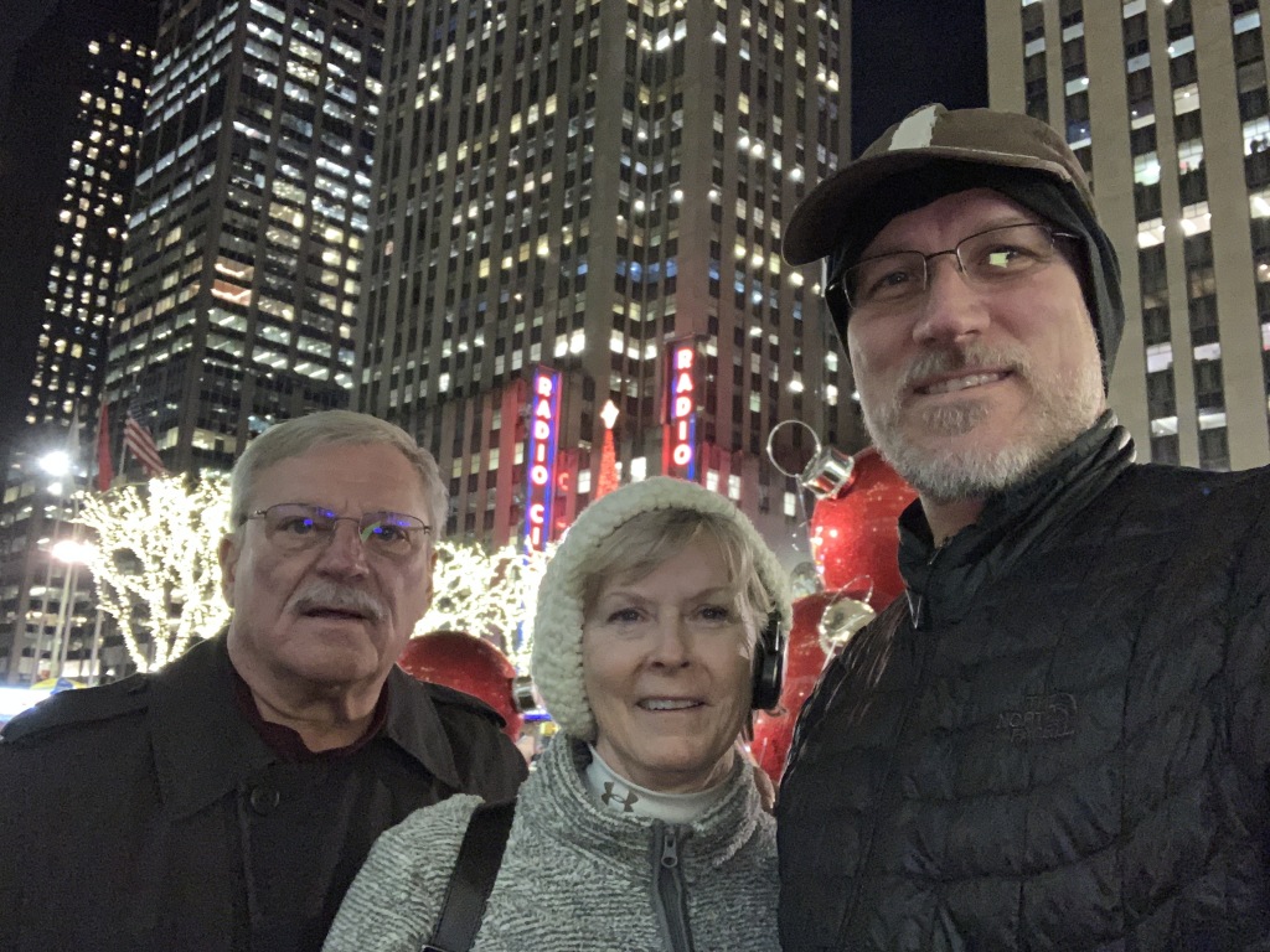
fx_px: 1174
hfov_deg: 56.8
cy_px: 476
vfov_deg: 44.2
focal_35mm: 32
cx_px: 635
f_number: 2.2
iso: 500
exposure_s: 1/20
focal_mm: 2.87
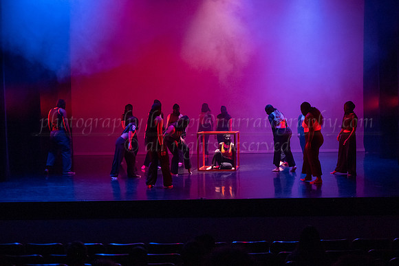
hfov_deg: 34.8
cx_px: 232
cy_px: 141
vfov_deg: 23.7
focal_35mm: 57
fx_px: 635
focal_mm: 49
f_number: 2.8
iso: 4000
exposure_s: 1/250
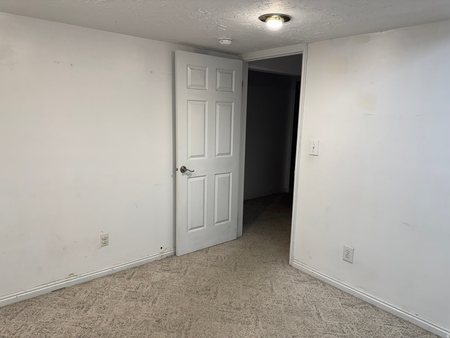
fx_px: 312
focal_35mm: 24
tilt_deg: -10.5
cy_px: 169
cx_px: 225
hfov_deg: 71.6
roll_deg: -2.0
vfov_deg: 56.8
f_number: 1.78
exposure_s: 1/120
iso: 160
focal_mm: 6.76
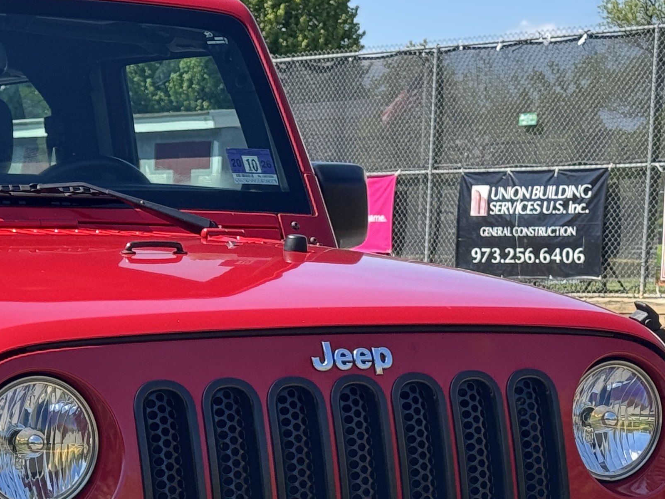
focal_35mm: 121
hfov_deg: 16.1
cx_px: 72
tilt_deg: -4.0
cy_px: 499
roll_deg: -1.1
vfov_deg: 12.1
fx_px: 2325
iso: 64
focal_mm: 6.76
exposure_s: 1/1059
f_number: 1.78
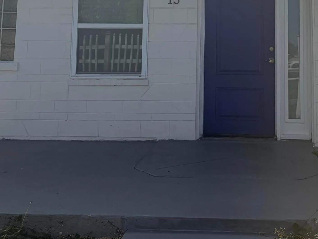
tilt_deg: +7.4
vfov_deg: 26.2
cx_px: 227
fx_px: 487
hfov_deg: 35.6
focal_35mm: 53
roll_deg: +0.4
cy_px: 2
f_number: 1.6
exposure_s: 1/8850
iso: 50
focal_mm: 5.96
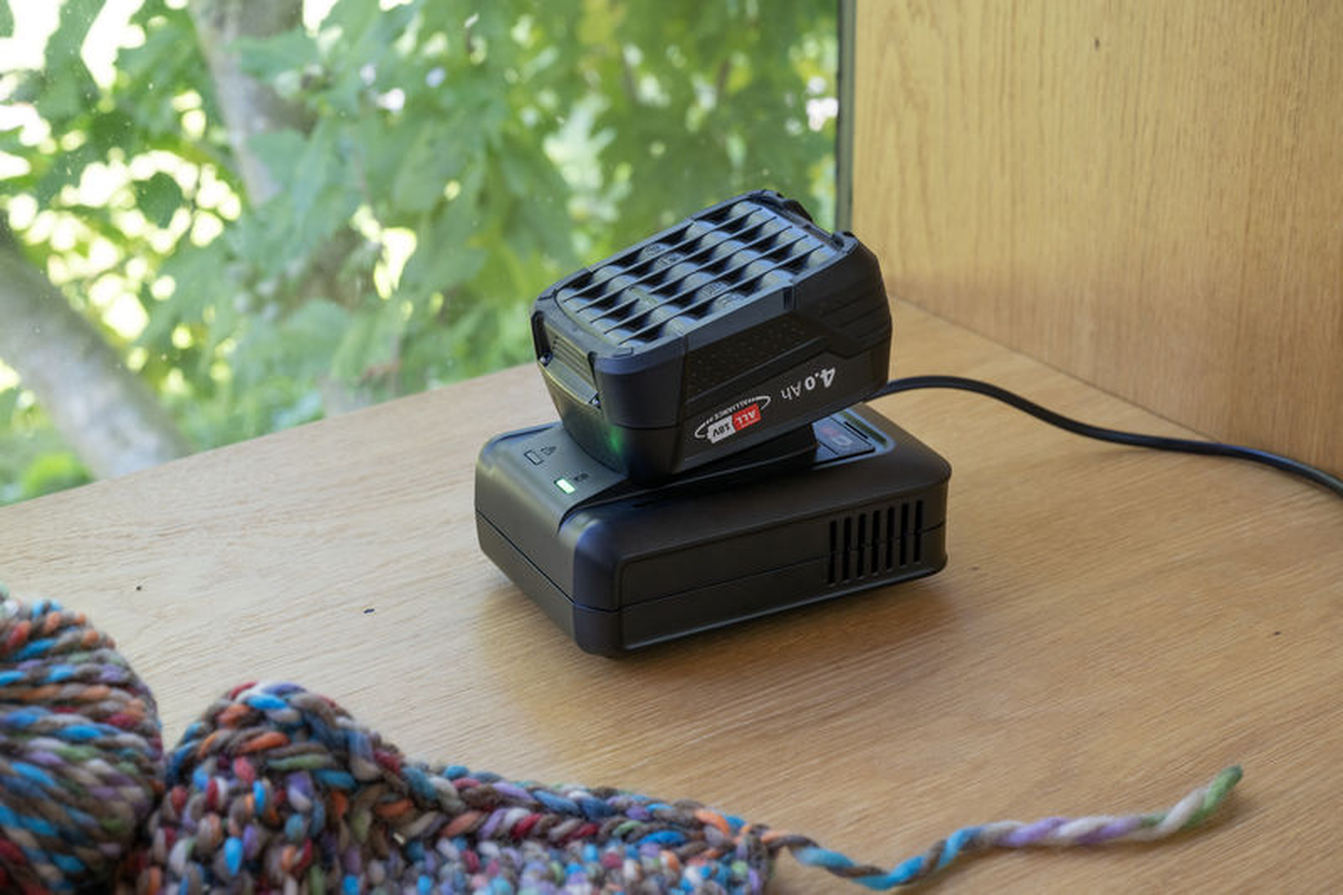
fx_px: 2611
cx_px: 672
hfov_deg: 28.8
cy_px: 448
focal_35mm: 70
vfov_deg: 19.4
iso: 400
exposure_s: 1/20
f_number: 8
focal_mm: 70
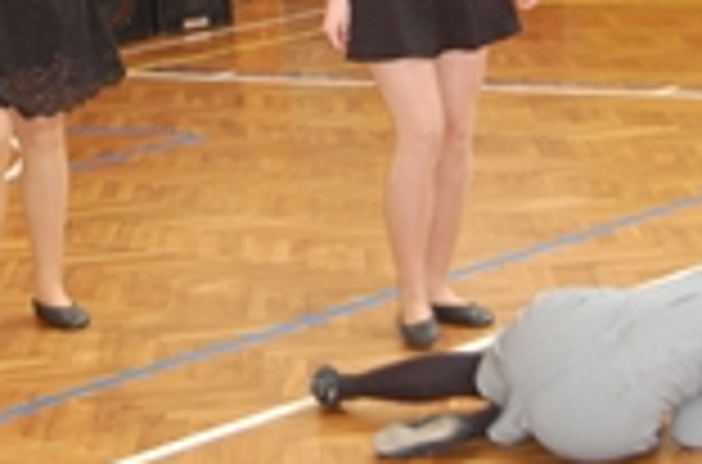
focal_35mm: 154
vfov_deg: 8.8
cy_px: -54
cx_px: 104
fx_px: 2994
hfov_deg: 13.3
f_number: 4.5
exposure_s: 1/60
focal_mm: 32
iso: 1000
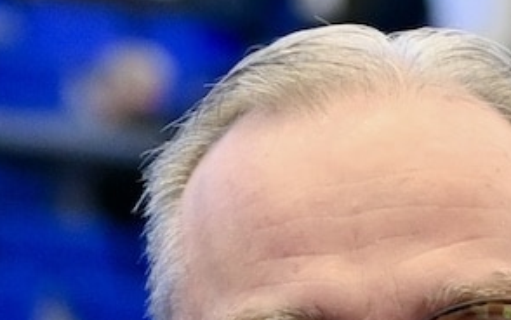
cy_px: 523
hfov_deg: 10.6
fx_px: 2717
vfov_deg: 6.6
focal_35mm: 195
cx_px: 534
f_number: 2.8
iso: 3200
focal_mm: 55
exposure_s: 1/100
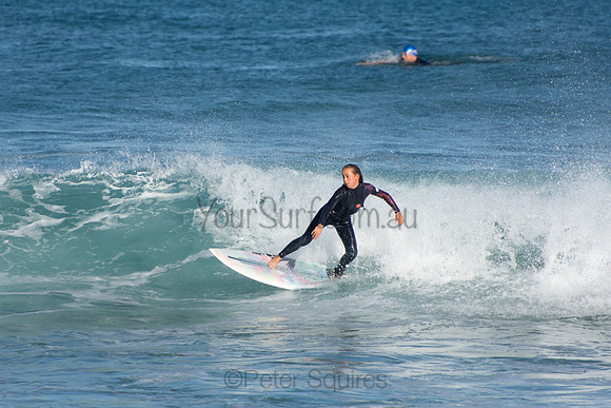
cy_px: 204
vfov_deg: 2.3
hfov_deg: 3.4
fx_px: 10185
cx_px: 306
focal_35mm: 600
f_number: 5.6
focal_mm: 400
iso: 200
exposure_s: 1/1250
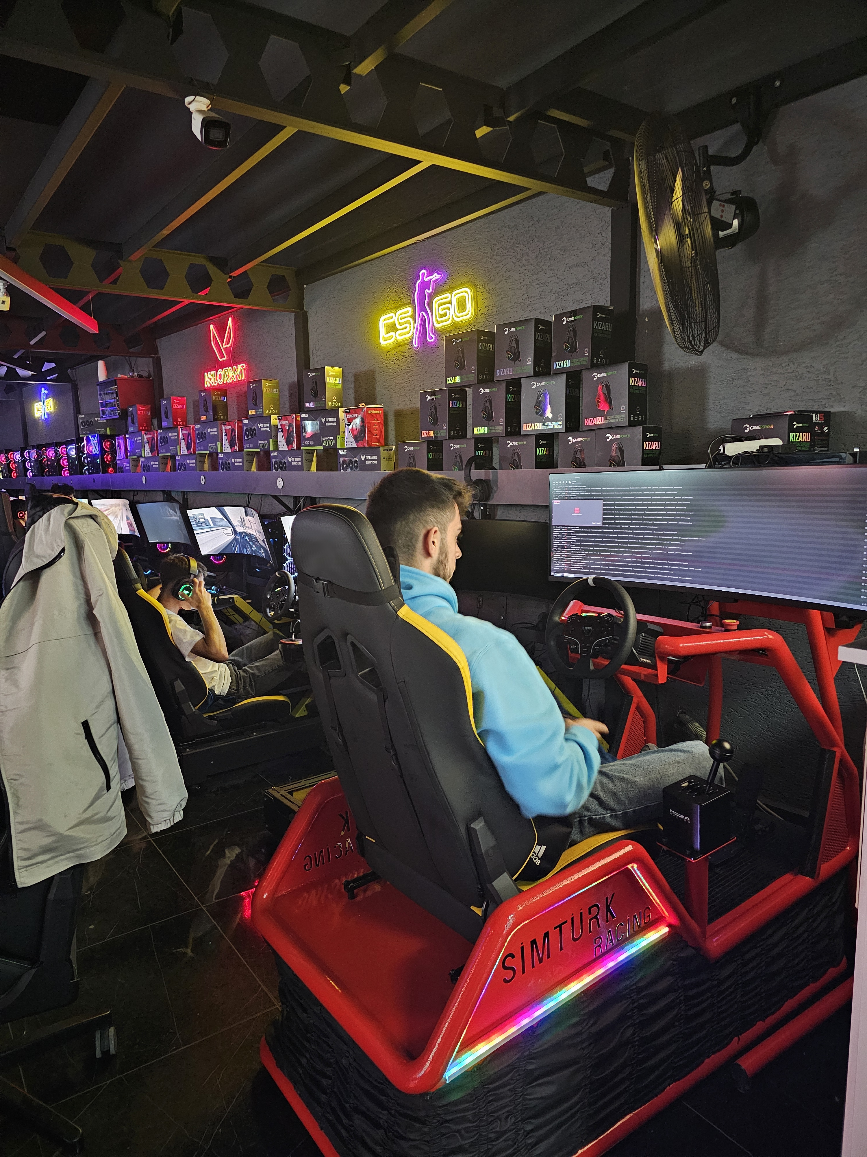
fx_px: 768
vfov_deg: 73.9
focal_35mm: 23
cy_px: 578
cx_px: 434
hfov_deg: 58.9
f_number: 1.7
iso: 800
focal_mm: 6.3
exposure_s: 1/25
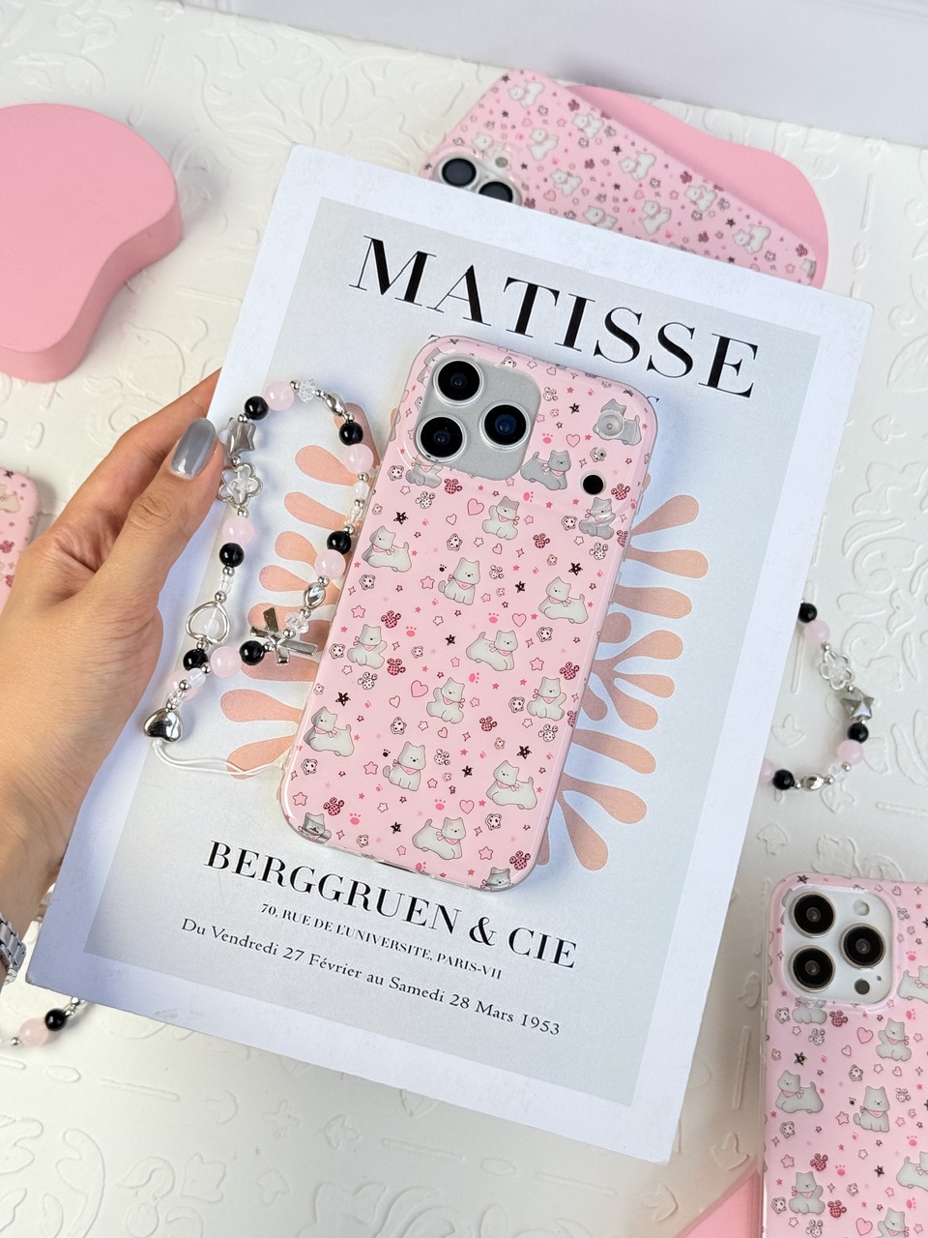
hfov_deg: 30.3
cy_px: 619
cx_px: 464
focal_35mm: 48
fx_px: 1716
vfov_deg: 39.7
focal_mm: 6.76
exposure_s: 1/1100
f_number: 1.78
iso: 64
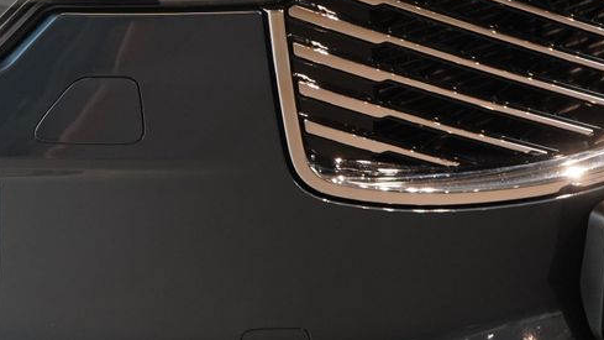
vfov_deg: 8.2
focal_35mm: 147
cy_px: -81
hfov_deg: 14.4
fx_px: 2354
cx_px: -23
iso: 4000
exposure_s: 1/160
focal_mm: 67
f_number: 5.6
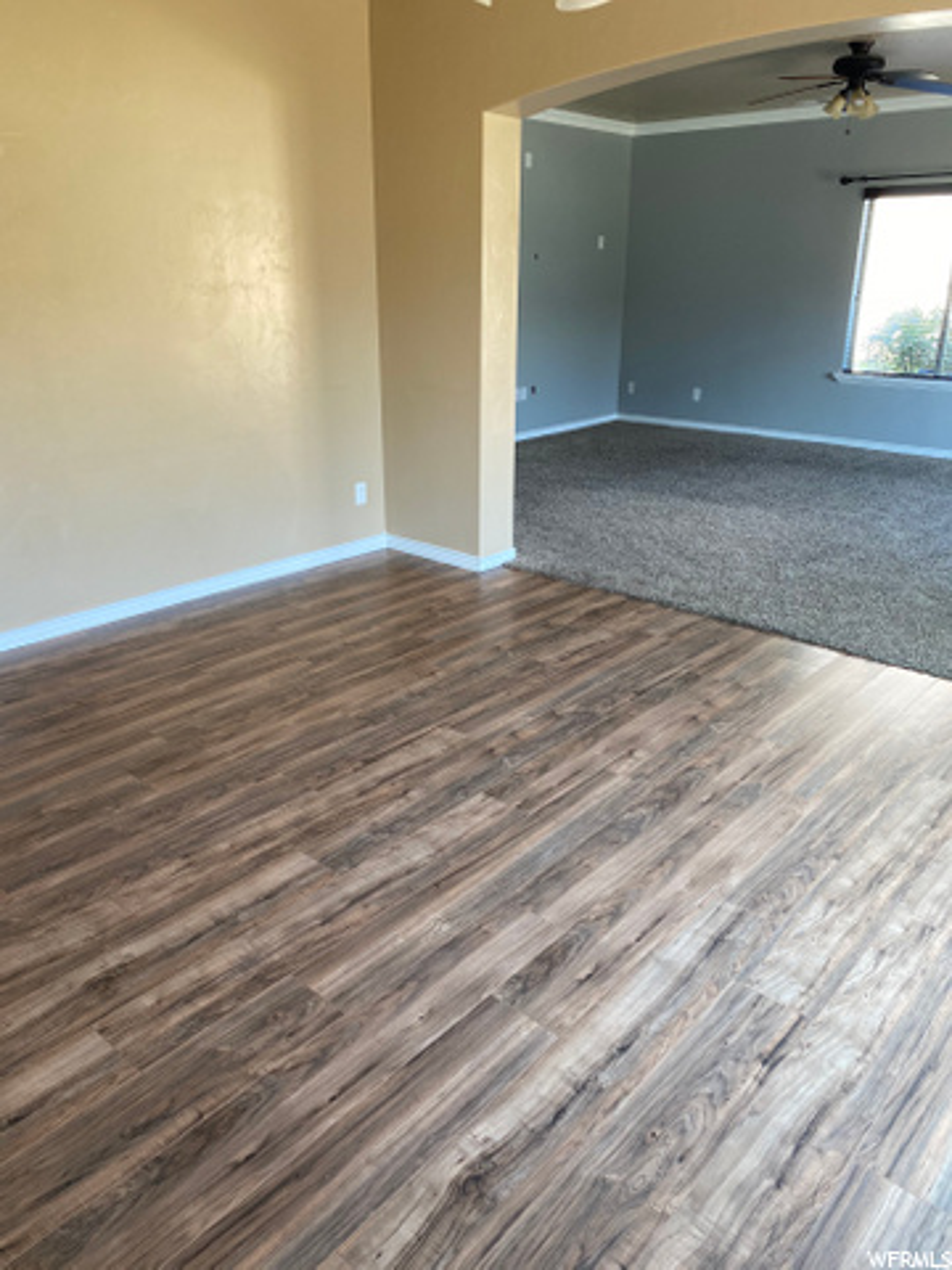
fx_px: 953
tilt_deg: -21.5
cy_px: 635
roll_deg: +0.0
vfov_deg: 67.3
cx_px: 476
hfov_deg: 53.1
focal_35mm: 26
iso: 80
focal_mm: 4.25
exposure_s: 1/60
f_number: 1.8
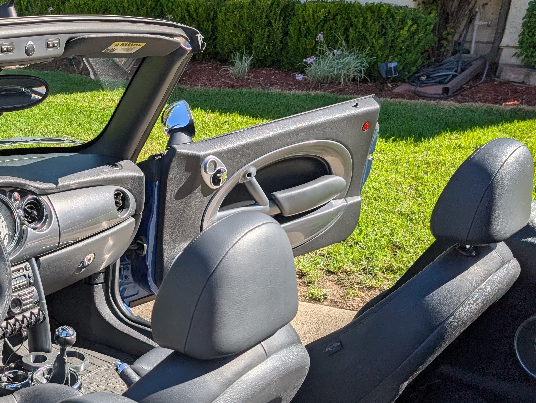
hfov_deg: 38.6
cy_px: 309
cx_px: 64
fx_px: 713
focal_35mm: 46
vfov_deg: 31.0
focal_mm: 6.9
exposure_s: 1/6897
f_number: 1.68
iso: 22
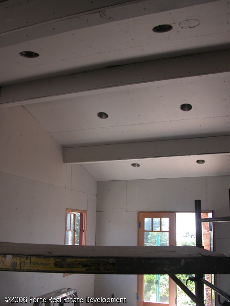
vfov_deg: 52.6
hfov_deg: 40.7
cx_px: 115
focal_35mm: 35
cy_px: 153
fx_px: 310
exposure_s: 1/84.5
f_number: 3.2
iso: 100
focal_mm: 8.9
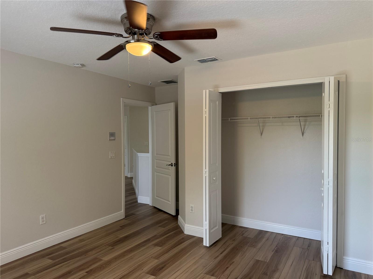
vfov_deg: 56.8
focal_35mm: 24
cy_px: 140
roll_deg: -0.4
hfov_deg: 71.6
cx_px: 186
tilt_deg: -1.9
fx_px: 259
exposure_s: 1/181
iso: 200
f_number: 1.78
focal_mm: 6.76
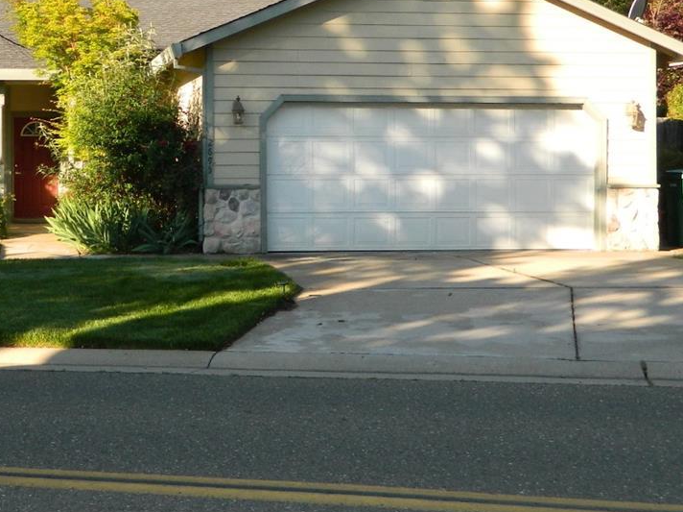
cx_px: 160
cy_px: 174
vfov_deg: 24.7
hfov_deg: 32.0
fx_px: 1163
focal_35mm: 59
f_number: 3.2
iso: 110
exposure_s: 1/400
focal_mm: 5.1
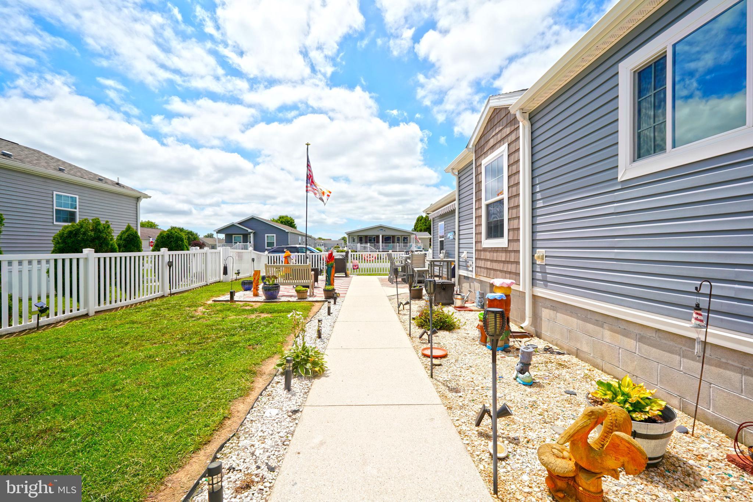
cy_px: 251
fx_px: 314
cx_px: 376
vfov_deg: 77.3
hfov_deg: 100.4
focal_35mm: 15
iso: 100
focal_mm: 10
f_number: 8
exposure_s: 1/320
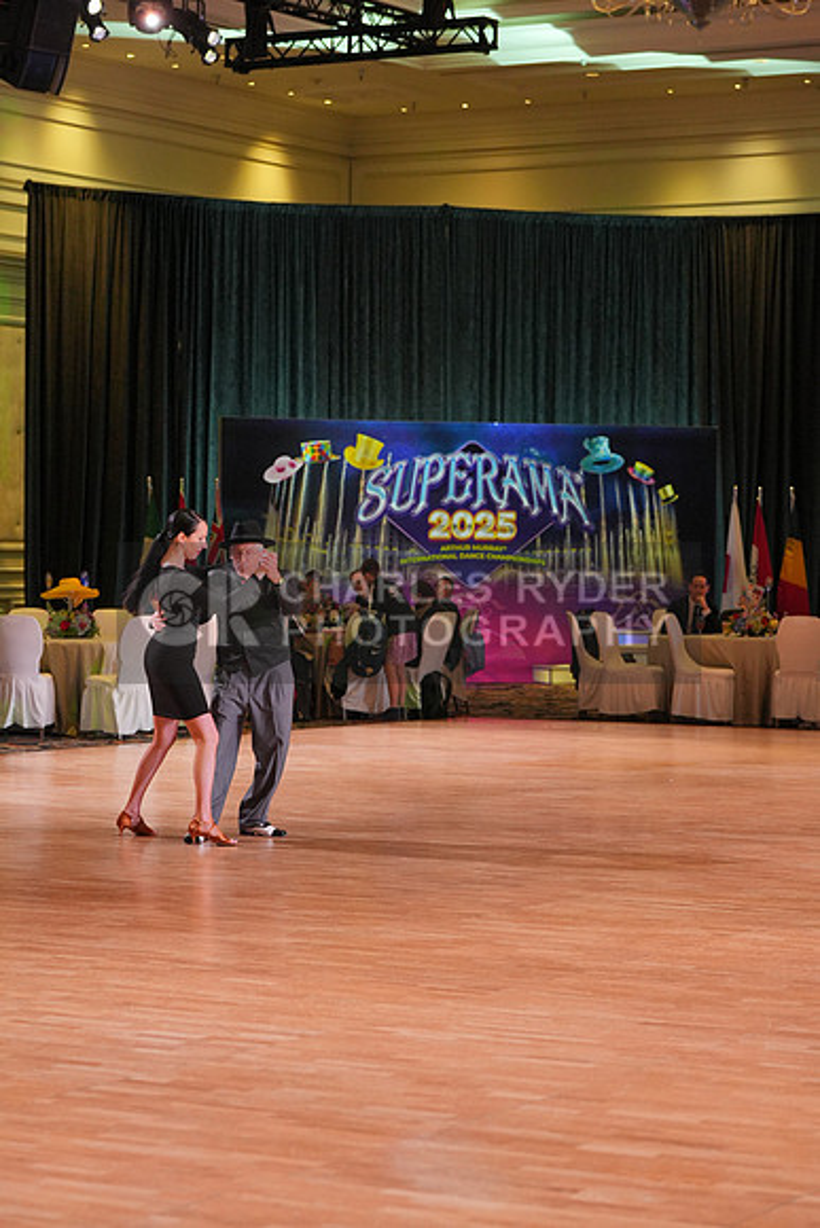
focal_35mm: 92
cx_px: 410
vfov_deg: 22.1
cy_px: 614
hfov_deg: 14.9
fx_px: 3141
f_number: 4.5
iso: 2500
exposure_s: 1/400
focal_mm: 92
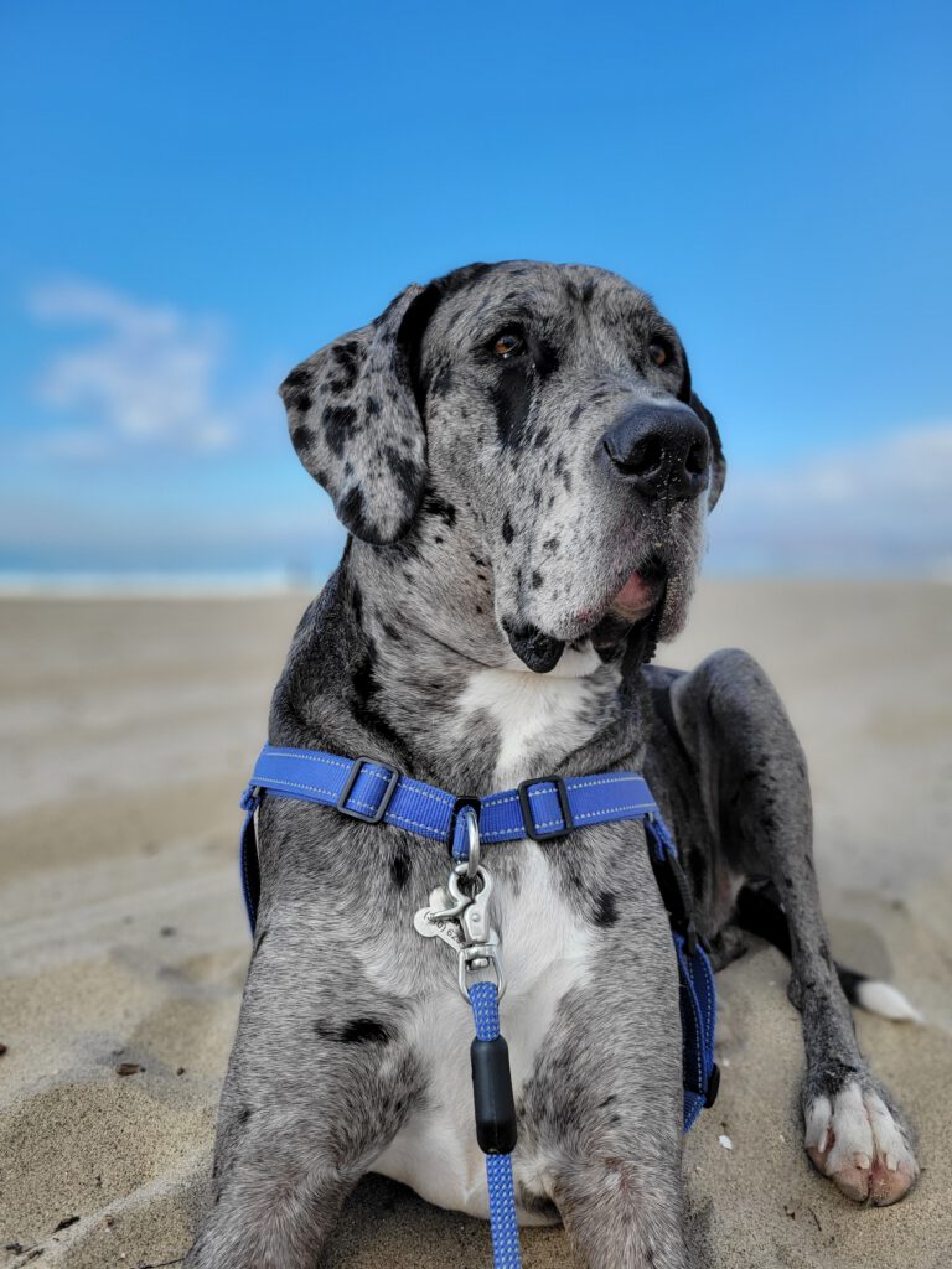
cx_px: 476
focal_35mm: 26
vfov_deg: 67.3
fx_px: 953
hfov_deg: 53.1
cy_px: 634
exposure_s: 1/1593
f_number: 1.8
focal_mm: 5.4
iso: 40
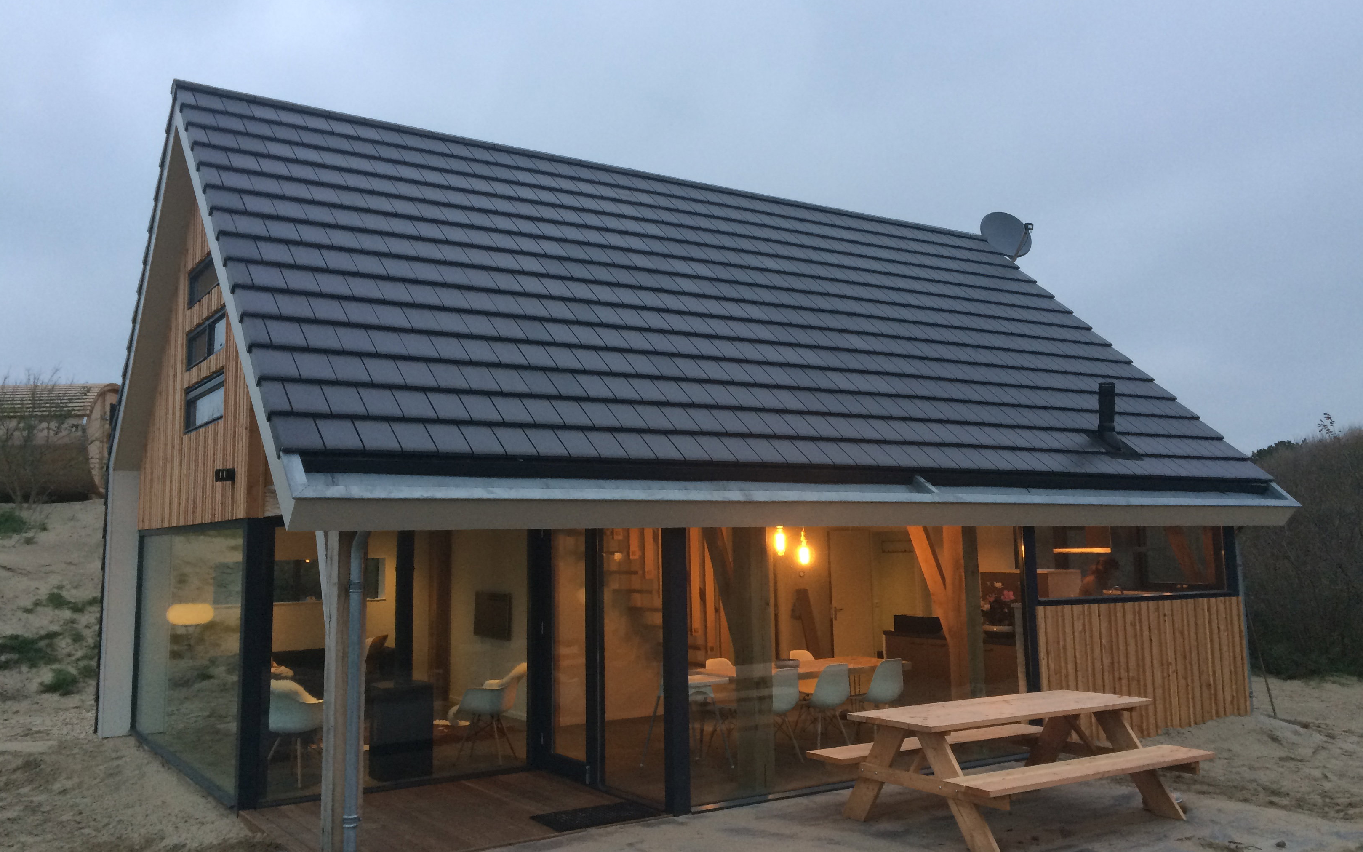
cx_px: 676
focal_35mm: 31
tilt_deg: +5.2
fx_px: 1152
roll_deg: +2.3
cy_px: 402
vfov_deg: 40.6
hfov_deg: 61.2
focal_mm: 4.15
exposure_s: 1/33
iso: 64
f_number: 2.2
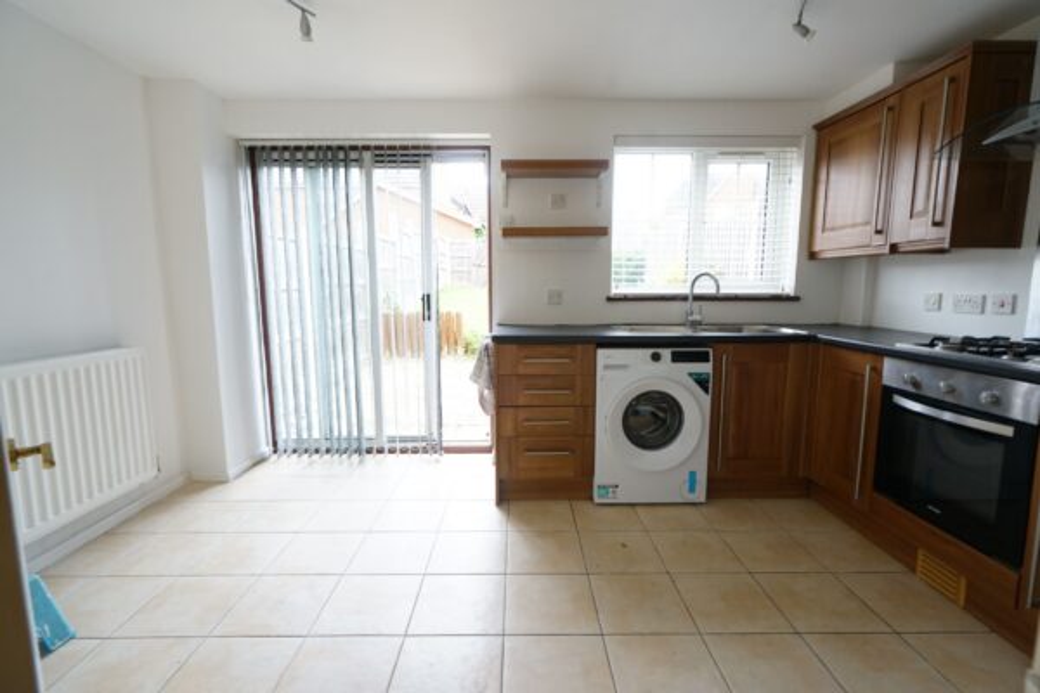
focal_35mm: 16
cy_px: 346
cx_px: 520
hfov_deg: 96.7
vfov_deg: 73.7
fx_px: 462
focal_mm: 16
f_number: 5.6
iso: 500
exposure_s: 1/30
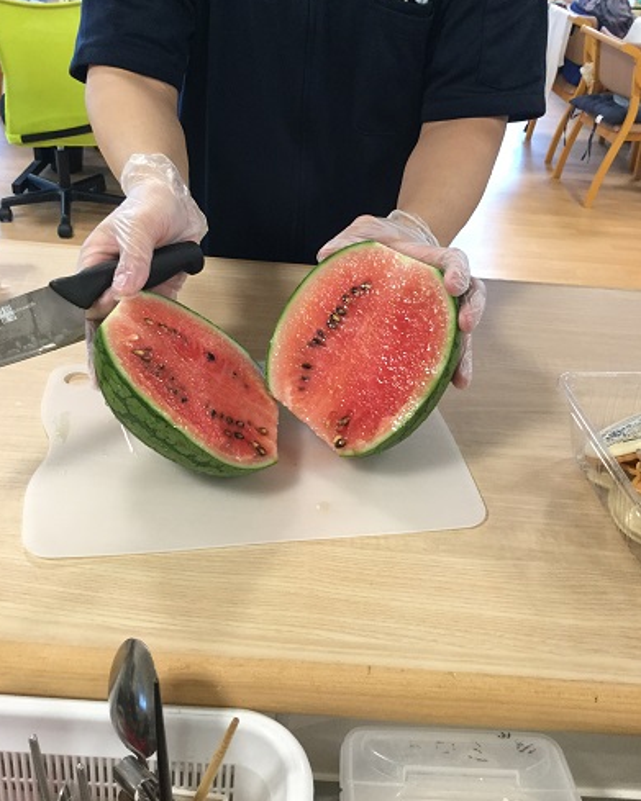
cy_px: 374
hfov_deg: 44.5
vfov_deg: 54.2
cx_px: 316
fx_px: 783
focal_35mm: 33
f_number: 2.4
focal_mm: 3.3
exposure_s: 1/30
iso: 100
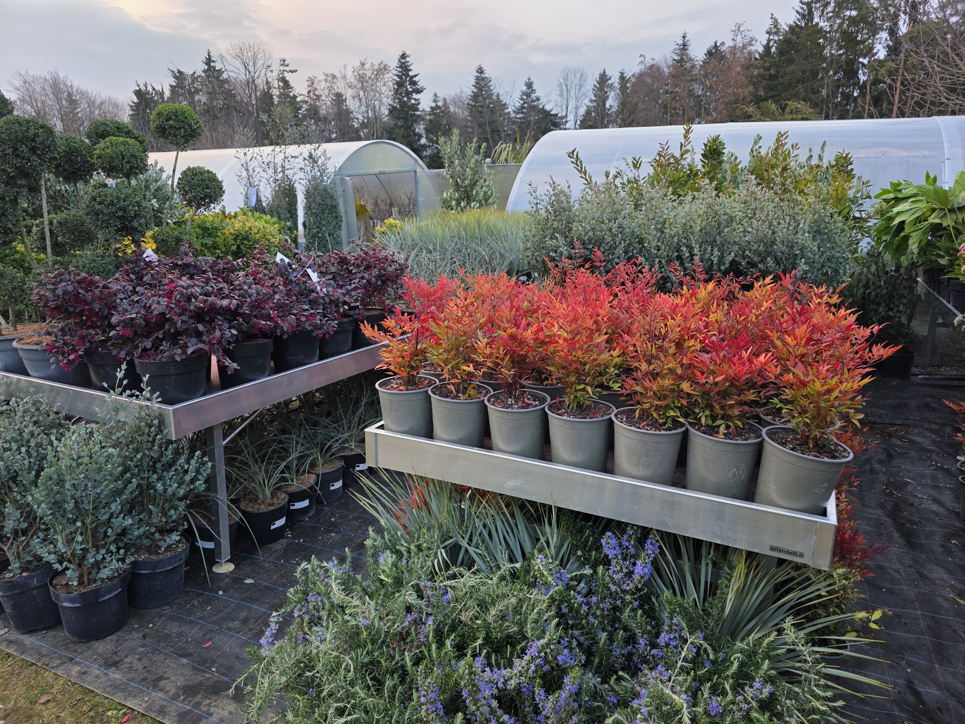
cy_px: 362
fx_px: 641
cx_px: 482
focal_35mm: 23
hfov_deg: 73.9
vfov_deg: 58.9
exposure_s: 1/180
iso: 80
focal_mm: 6.3
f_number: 1.7
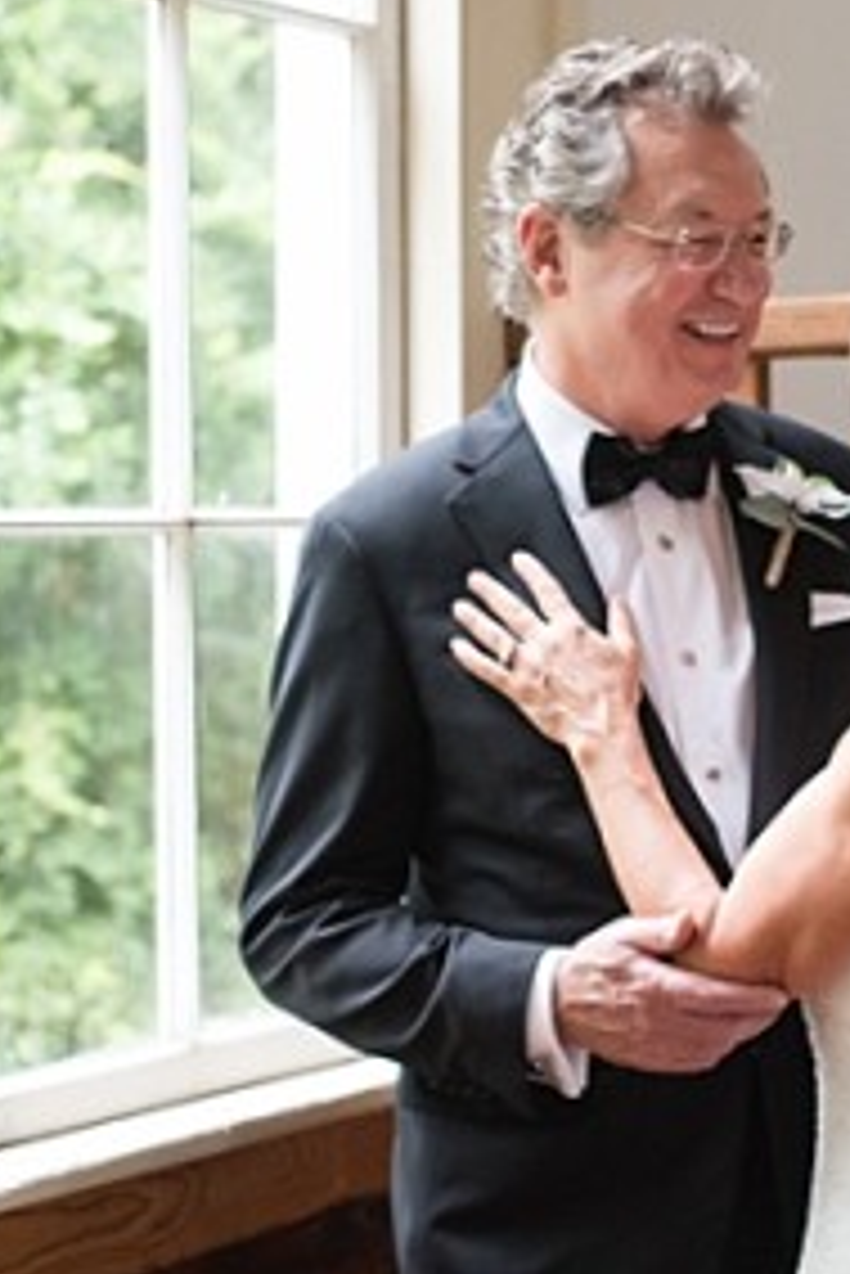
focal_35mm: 99
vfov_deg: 20.6
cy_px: 774
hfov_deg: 13.8
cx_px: 666
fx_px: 3502
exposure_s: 1/160
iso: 2500
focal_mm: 35
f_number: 2.8
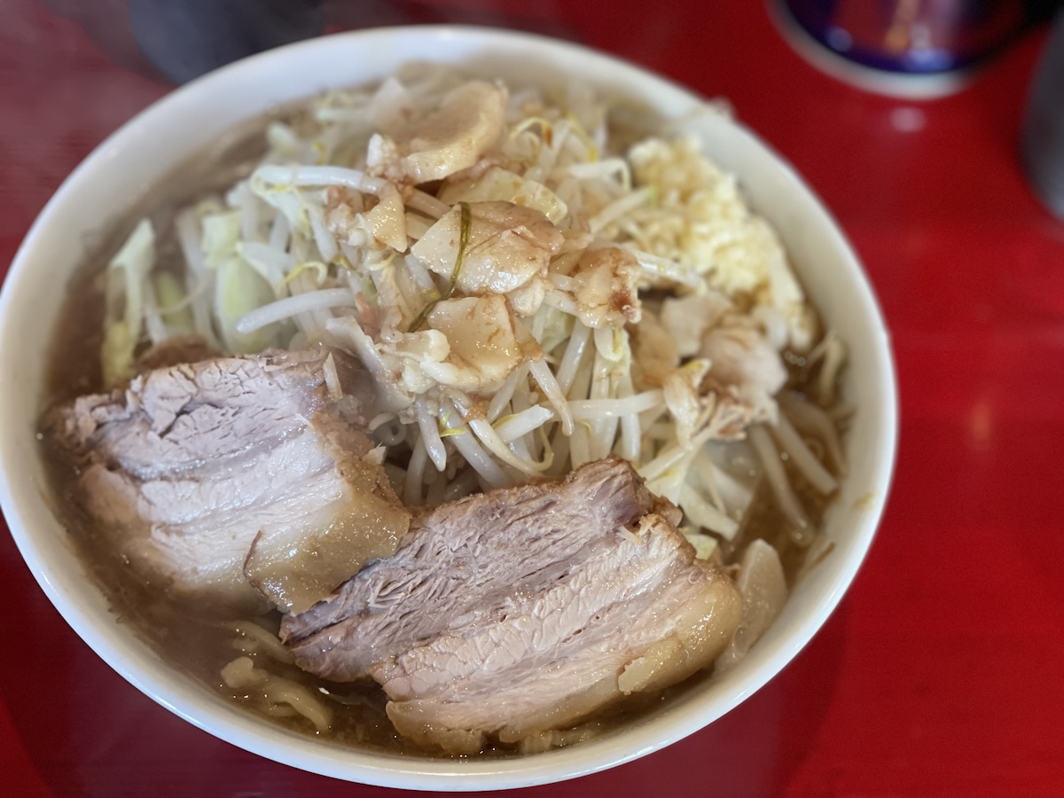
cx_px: 532
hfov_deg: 30.3
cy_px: 399
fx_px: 1967
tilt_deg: -56.5
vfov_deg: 22.9
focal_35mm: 64
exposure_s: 1/33
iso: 160
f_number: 2.2
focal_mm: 7.5
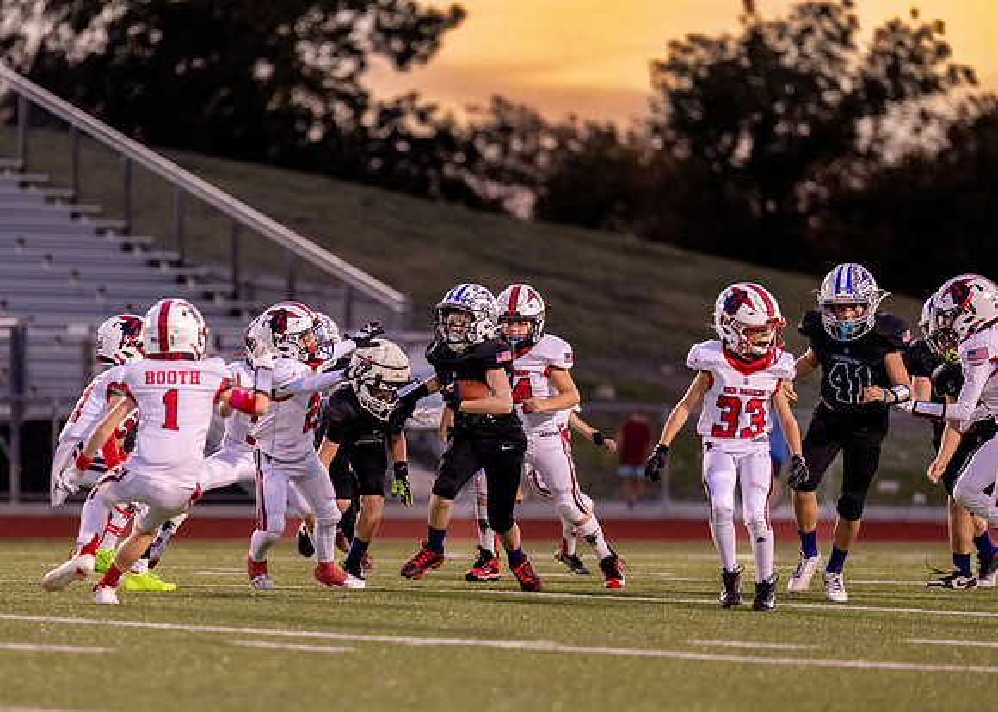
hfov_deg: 8.1
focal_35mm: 247
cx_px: 409
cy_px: 420
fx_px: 7013
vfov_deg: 5.8
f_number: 2.8
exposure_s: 1/1000
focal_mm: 200
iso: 1600
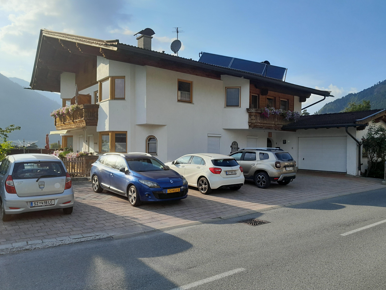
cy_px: 145
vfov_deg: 53.1
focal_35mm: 26
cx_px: 193
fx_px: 290
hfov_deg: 67.3
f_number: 1.8
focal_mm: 4
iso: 40
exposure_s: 1/786
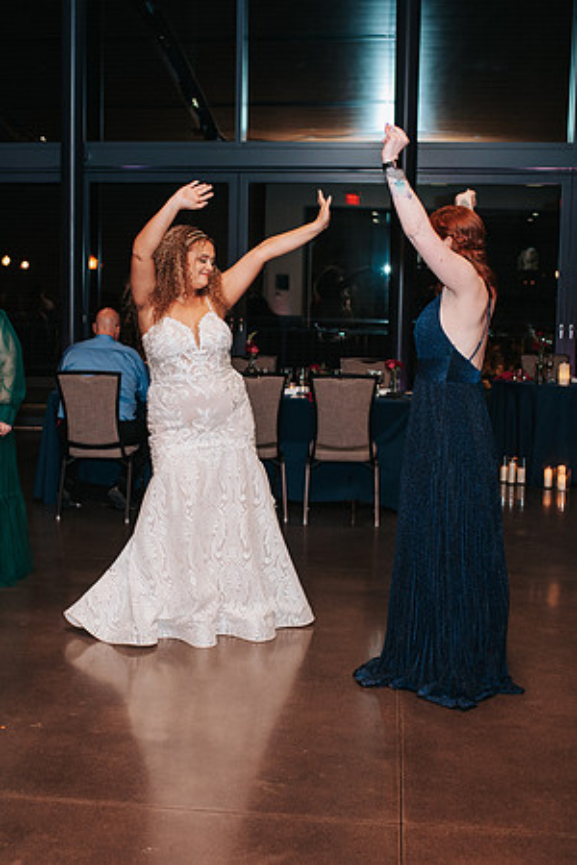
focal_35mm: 52
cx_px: 203
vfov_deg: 37.9
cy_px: 432
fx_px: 1261
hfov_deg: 25.7
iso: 1000
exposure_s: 1/200
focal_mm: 35
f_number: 2.8
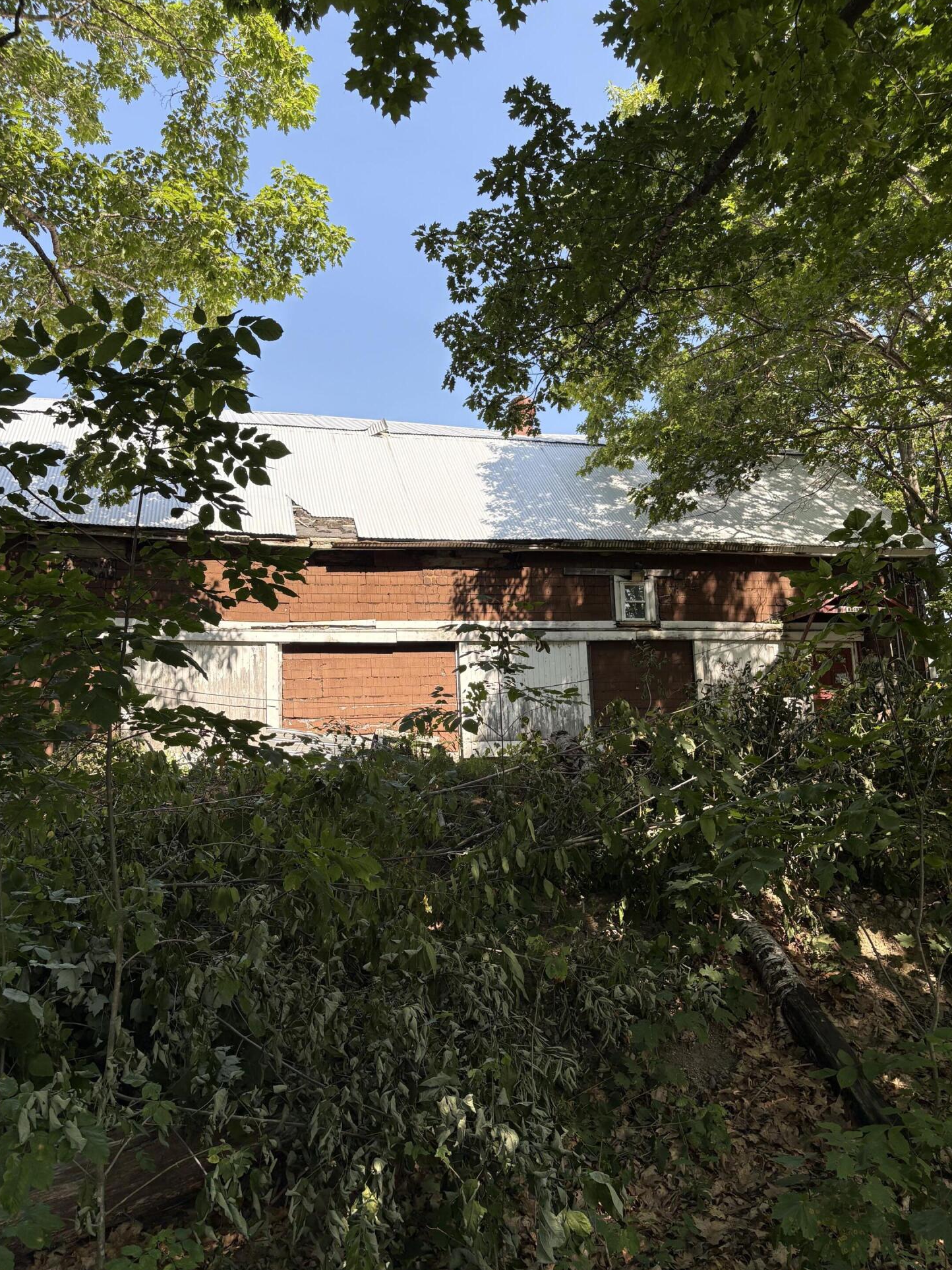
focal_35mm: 27
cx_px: 470
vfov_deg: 65.3
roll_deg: +2.2
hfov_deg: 51.3
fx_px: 990
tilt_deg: +9.6
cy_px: 651
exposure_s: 1/973
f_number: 1.6
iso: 64
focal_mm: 5.96
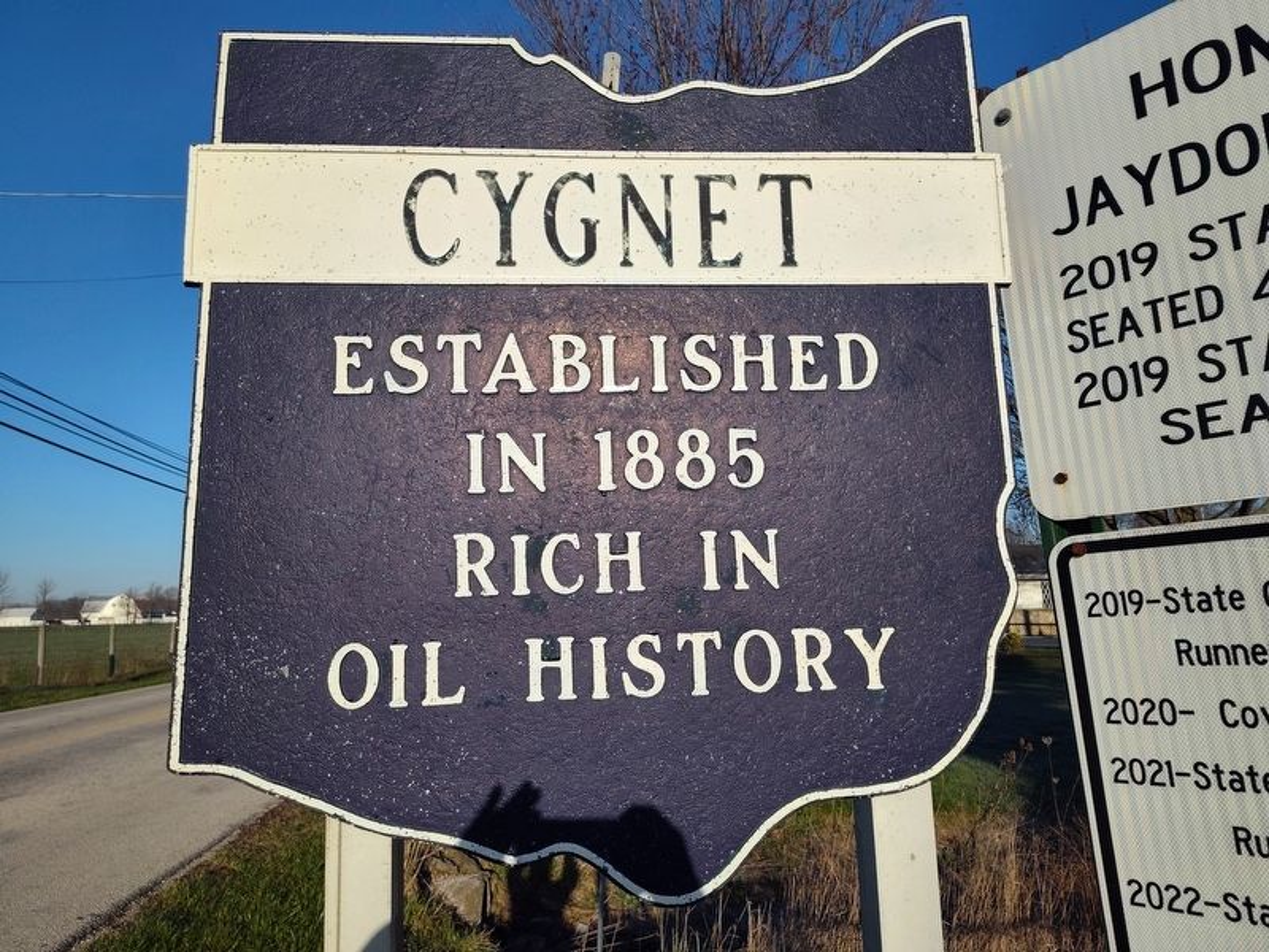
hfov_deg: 73.9
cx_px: 634
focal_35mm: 23
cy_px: 476
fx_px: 843
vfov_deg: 58.9
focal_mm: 5.56
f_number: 1.8
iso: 100
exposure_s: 1/2723
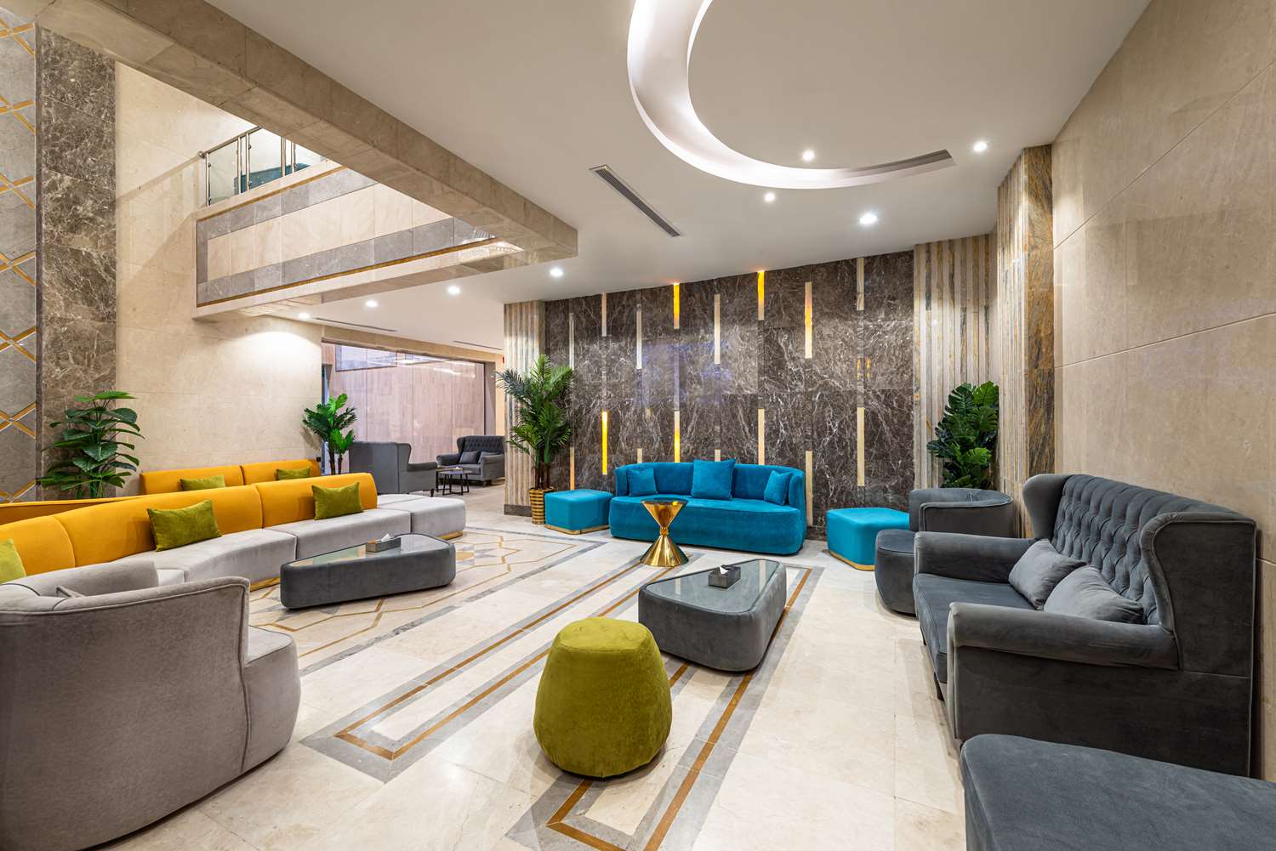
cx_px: 638
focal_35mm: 14
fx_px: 496
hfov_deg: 104.2
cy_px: 426
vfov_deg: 81.2
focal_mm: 14
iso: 100
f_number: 10
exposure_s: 1.6
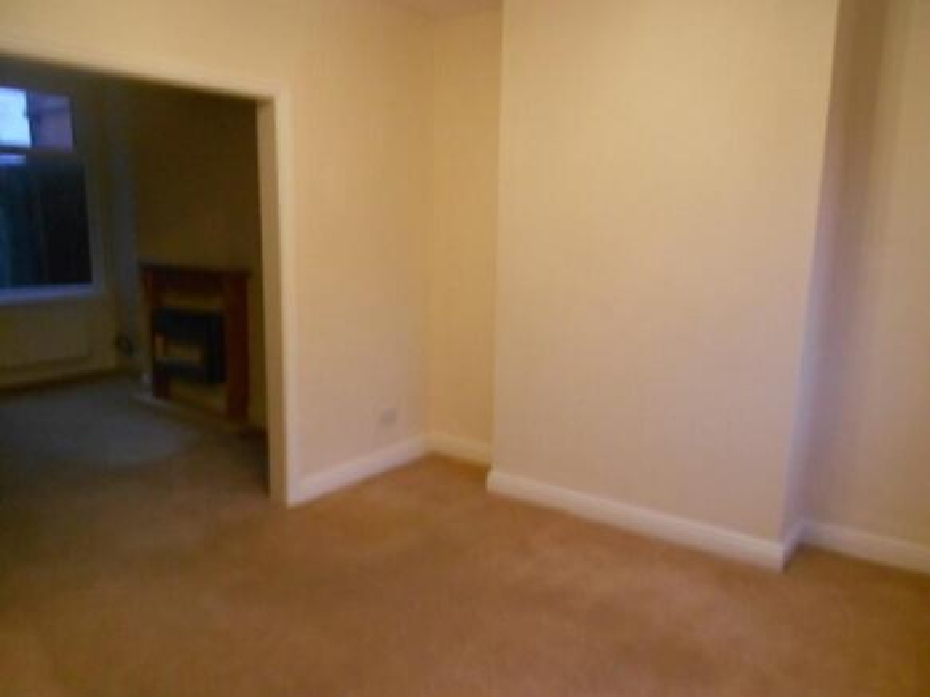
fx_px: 698
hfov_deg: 67.3
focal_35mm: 26
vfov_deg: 53.0
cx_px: 465
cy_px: 348
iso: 400
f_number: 3.2
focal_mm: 4.6
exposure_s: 1/25
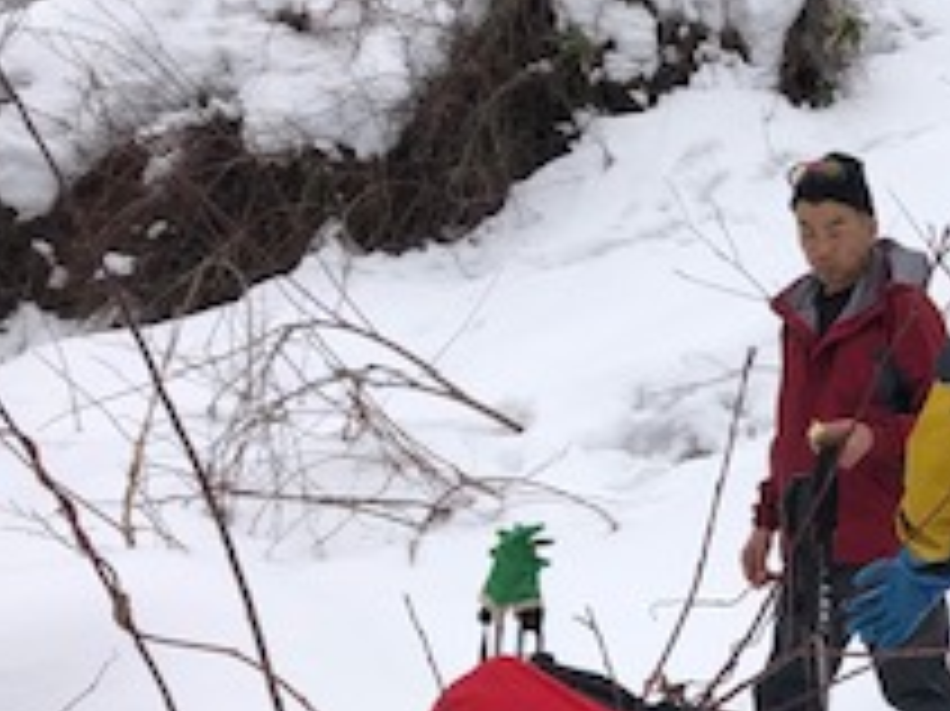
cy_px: 729
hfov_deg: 20.8
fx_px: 2331
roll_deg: +0.1
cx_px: 1270
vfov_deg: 16.9
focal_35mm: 85
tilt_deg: -3.3
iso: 20
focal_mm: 3.99
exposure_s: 1/813
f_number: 1.8
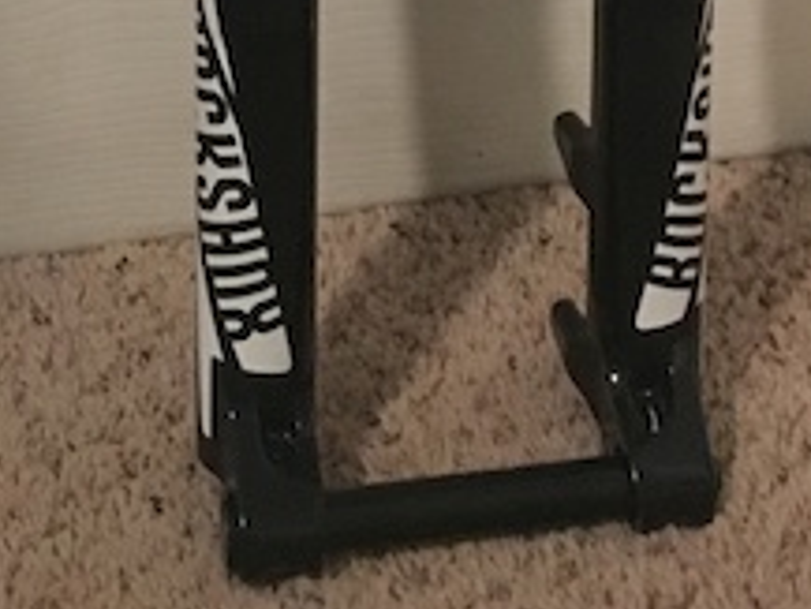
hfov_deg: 18.4
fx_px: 2508
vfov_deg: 11.7
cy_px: -796
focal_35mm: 107
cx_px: 434
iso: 400
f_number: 2.2
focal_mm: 4.15
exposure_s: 1/15
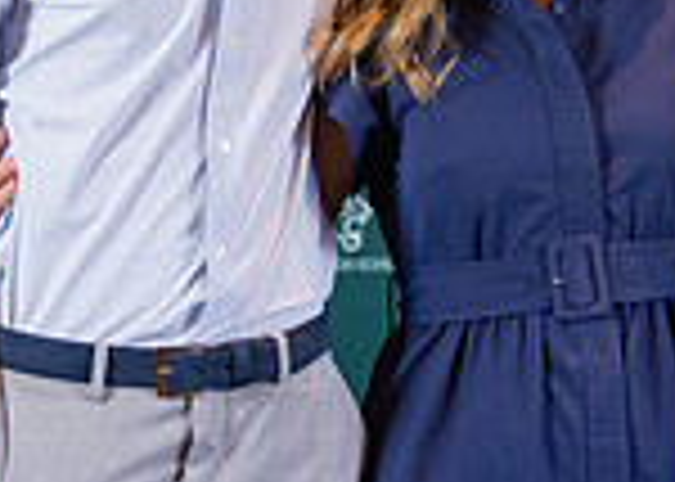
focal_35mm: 208
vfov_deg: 6.9
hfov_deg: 9.6
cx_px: 742
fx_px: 3986
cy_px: 45
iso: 500
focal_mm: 50
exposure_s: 1/400
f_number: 1.2
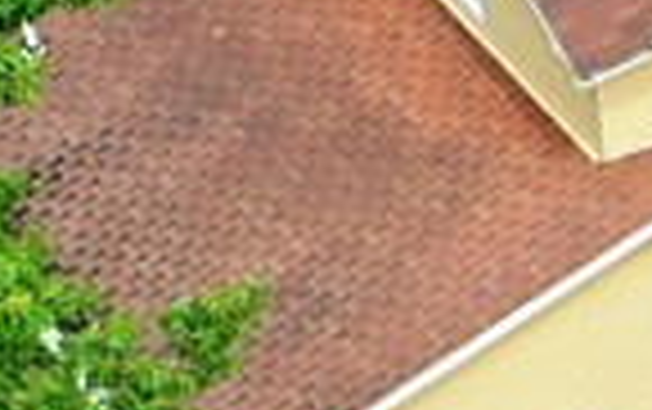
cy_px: 739
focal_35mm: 213
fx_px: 3789
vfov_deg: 6.1
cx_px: 1102
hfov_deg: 9.4
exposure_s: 1/240
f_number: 5
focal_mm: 10.26
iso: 100
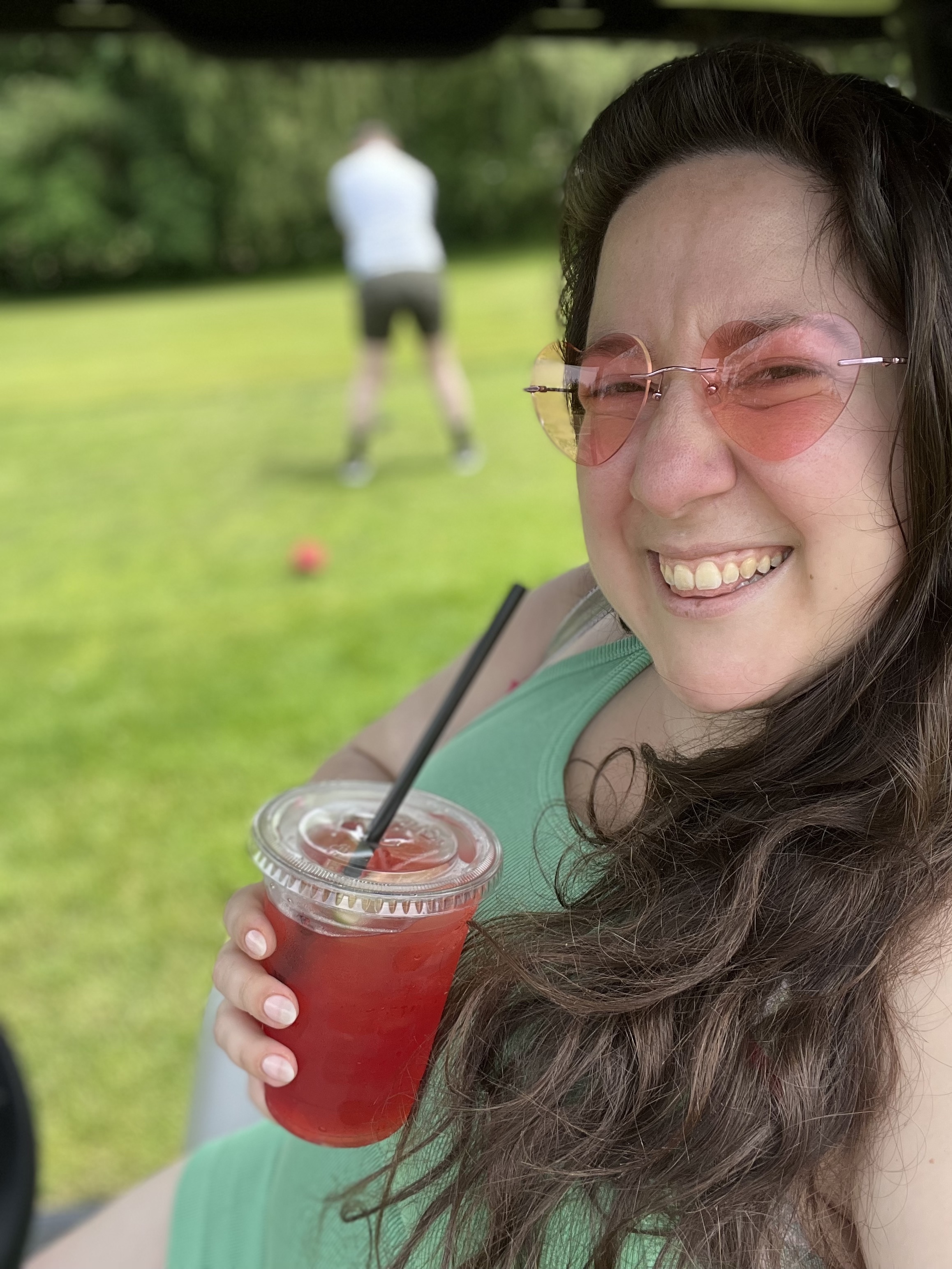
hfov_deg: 46.8
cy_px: 634
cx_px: 476
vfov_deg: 60.0
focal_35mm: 30
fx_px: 1100
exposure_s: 1/353
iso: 32
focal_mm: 2.71
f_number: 2.2
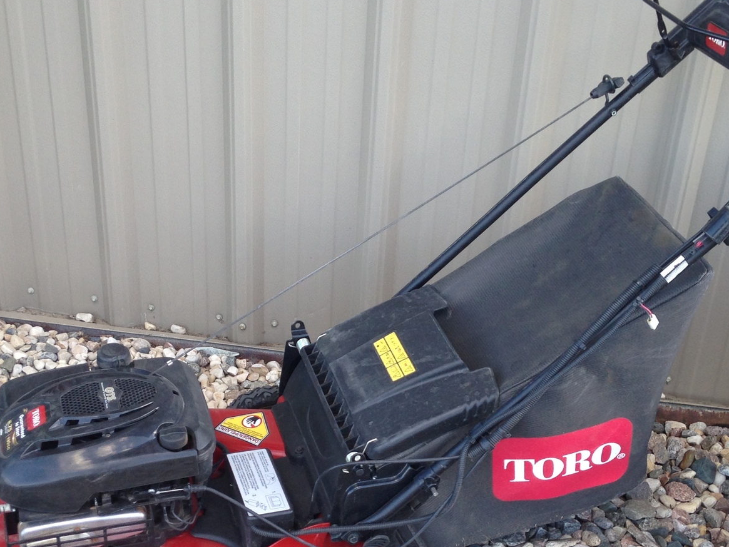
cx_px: 364
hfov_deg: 33.2
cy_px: 352
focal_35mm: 58
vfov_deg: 25.1
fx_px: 1222
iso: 50
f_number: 2.4
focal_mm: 4.12
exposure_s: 1/120
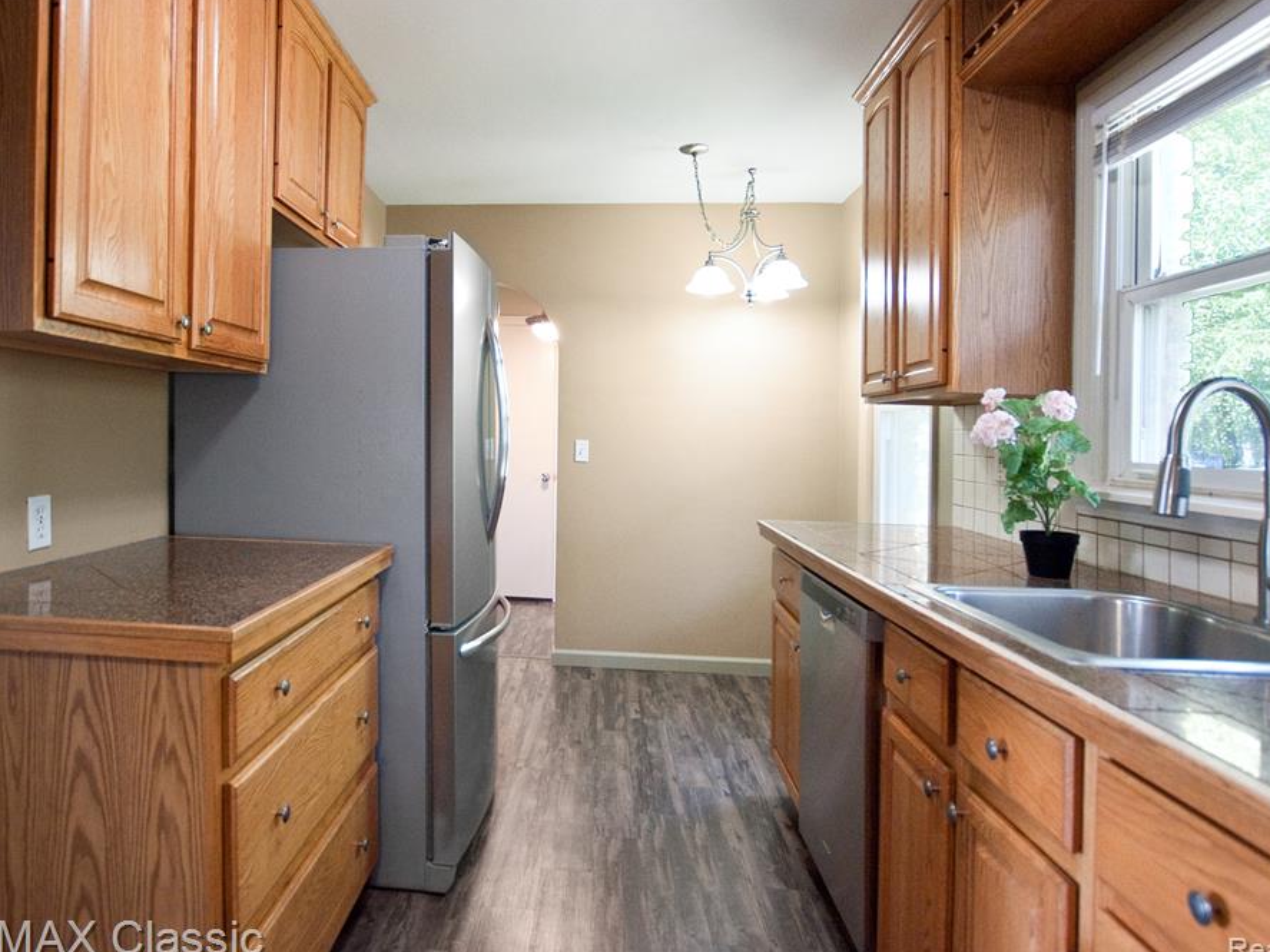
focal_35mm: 20
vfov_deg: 66.0
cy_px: 482
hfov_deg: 81.8
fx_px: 734
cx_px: 640
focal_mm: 12
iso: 800
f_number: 3.5
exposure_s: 1/60
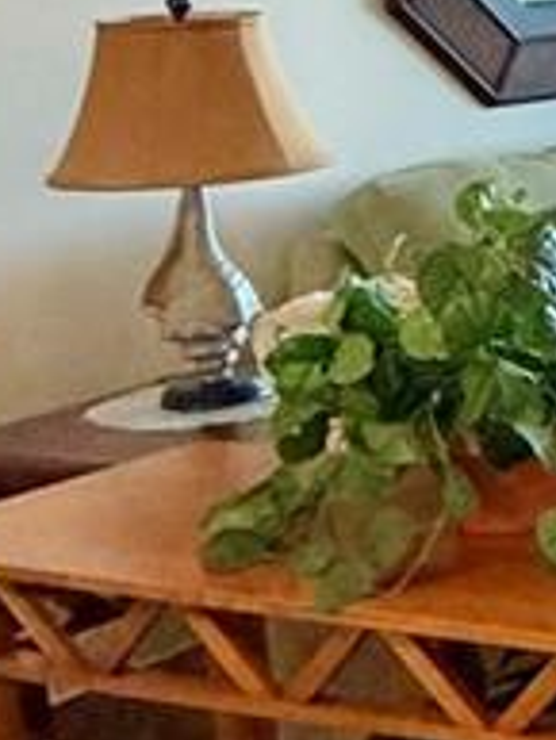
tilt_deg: -6.6
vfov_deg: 22.2
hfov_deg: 11.7
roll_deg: +0.7
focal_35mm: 87
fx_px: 1861
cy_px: 138
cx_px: 1549
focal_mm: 2.22
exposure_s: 1/60
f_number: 2.2
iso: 160
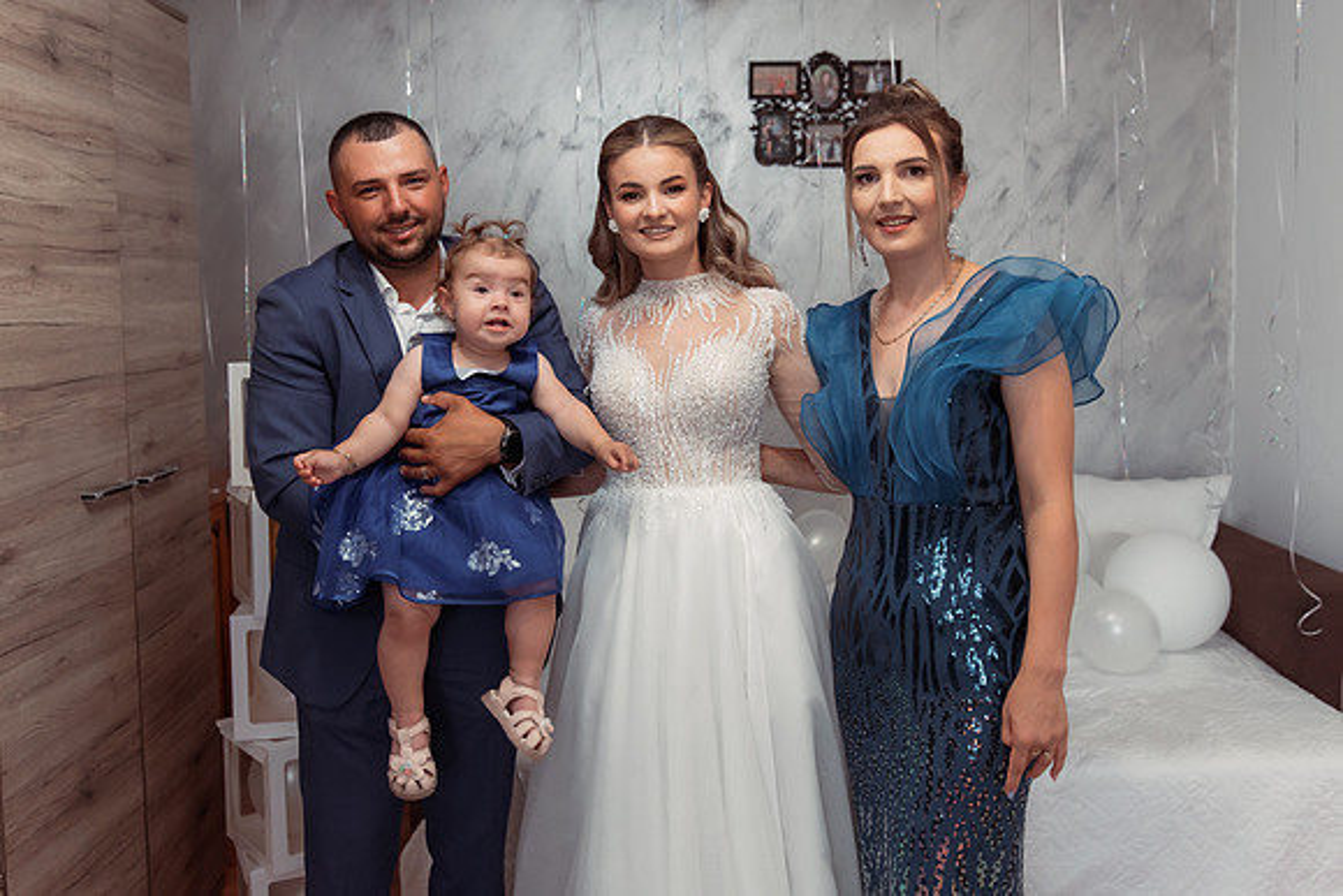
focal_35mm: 32
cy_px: 346
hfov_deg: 58.8
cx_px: 673
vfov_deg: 41.0
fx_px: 1192
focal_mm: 26
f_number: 2.8
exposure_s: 1/160
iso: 400
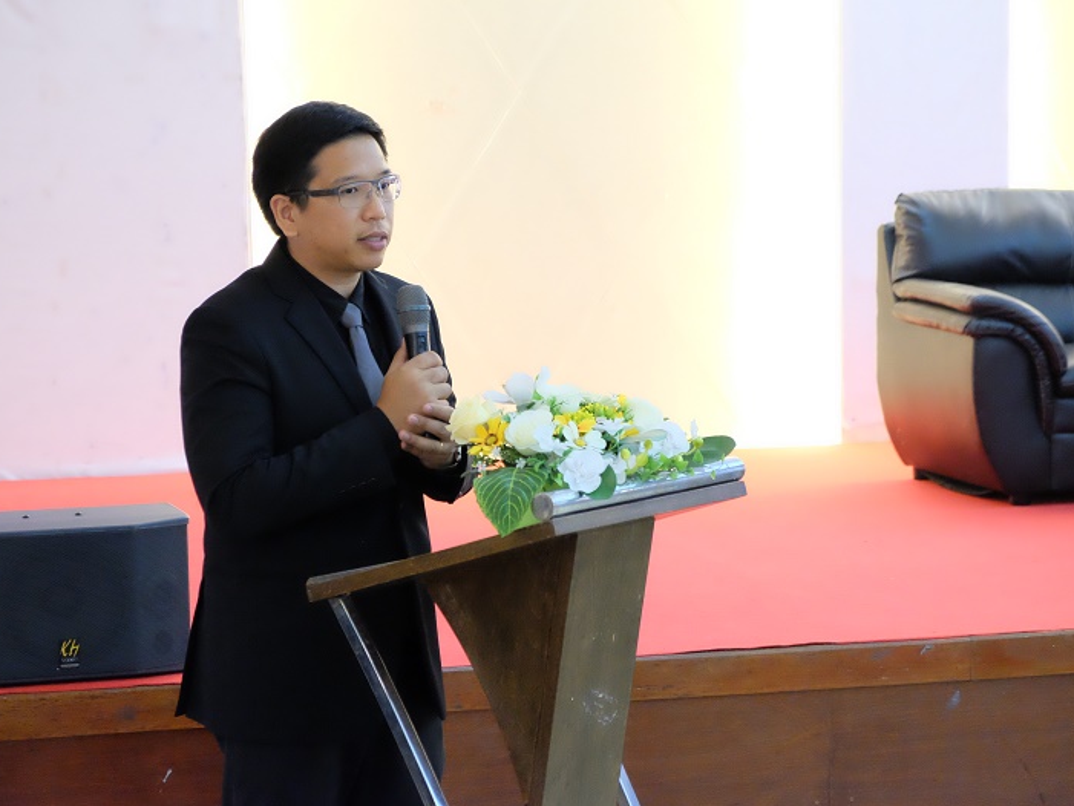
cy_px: 407
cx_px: 492
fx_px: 2824
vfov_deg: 16.2
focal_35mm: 91
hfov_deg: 21.5
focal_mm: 55
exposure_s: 1/42
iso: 6400
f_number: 4
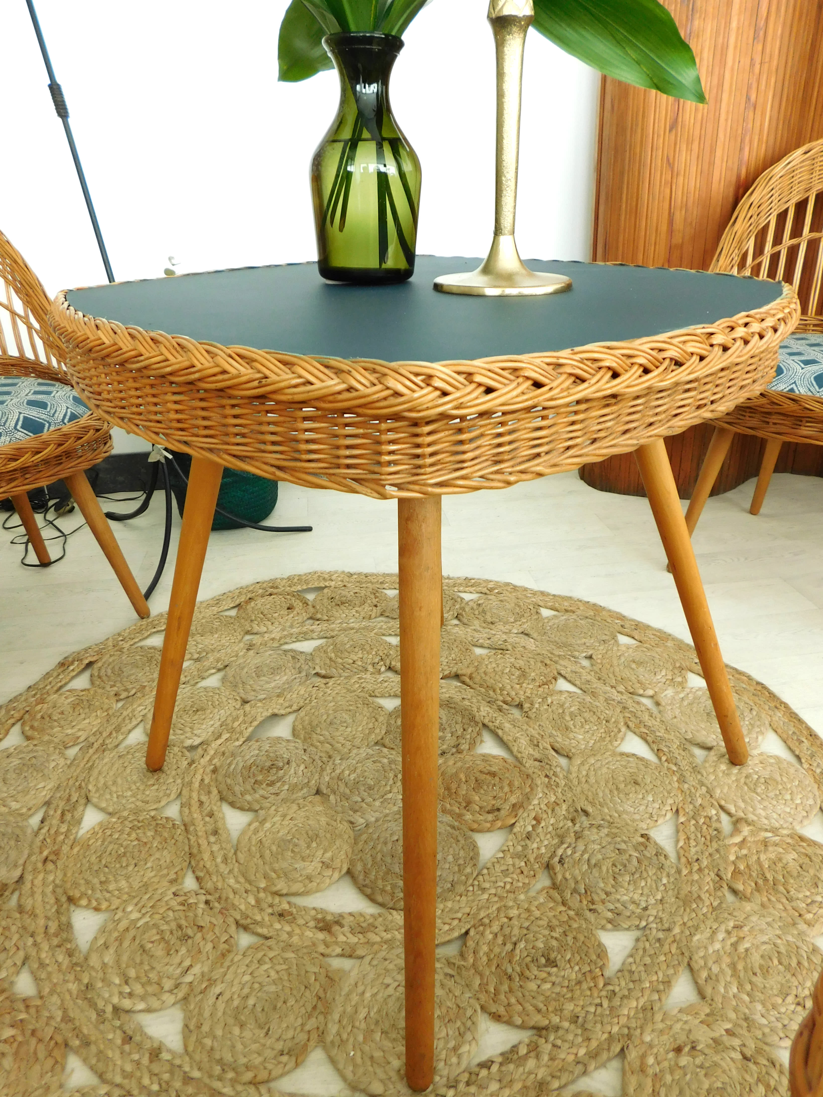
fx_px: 729
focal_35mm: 23
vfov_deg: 73.9
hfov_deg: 58.9
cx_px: 412
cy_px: 548
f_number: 3
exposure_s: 1/13
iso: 125
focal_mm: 4
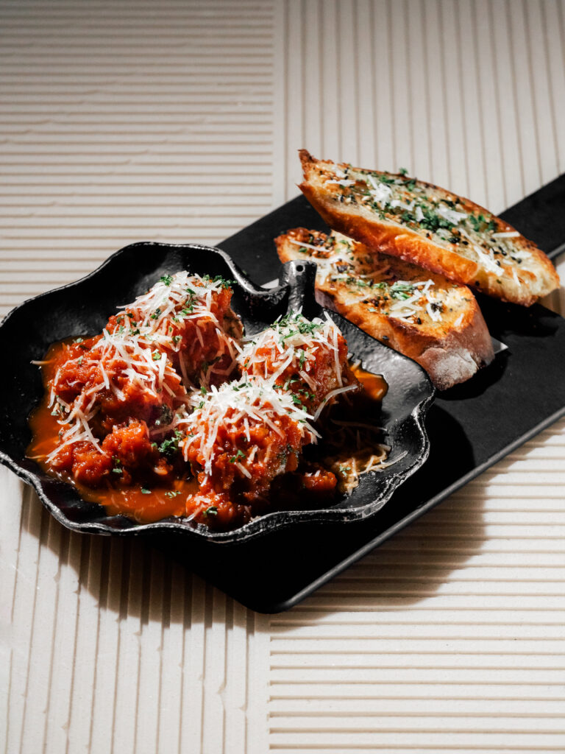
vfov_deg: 16.4
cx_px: 282
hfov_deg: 12.3
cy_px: 377
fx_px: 2612
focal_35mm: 120
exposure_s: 1/60
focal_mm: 60
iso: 400
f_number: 4.5
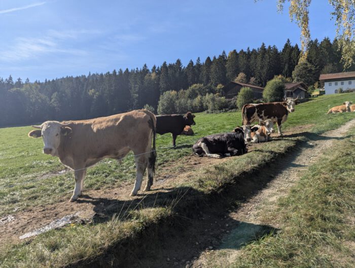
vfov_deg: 56.9
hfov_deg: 71.5
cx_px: 178
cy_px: 134
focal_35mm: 24
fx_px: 246
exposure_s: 1/3058
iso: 46
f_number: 1.85
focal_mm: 6.81
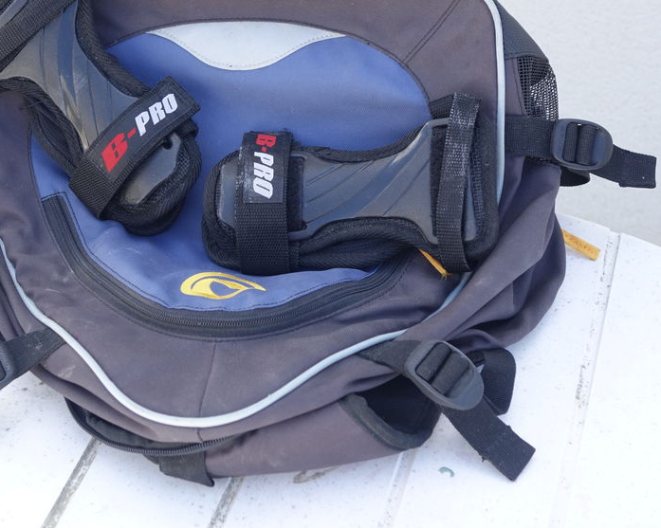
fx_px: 1291
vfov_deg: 23.1
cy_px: 218
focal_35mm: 66
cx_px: 297
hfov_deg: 28.7
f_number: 3.2
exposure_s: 1/200
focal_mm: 17.83
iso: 125
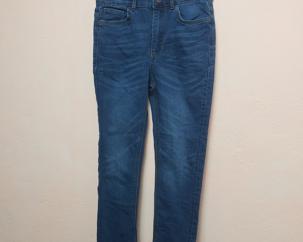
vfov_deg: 43.3
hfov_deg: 52.8
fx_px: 305
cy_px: 129
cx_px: 152
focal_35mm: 34
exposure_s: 1/50
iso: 125
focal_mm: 4.3
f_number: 2.4
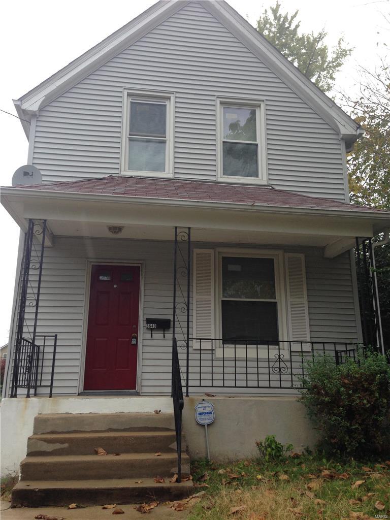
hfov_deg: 42.9
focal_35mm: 33
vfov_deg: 55.4
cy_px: 260
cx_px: 195
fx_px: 496
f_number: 2.4
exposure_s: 1/171
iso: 50
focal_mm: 4.12
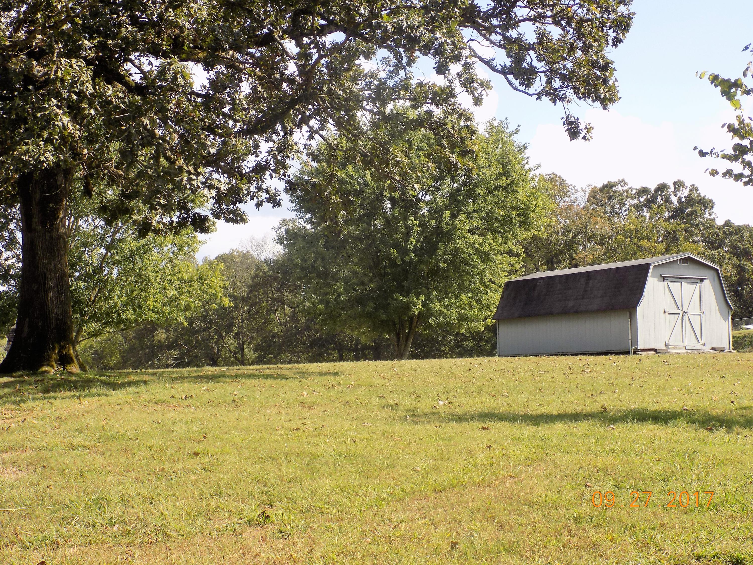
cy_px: 282
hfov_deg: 36.8
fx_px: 1131
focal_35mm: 52
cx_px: 376
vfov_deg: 28.0
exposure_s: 1/320
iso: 80
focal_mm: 9.3
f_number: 3.9
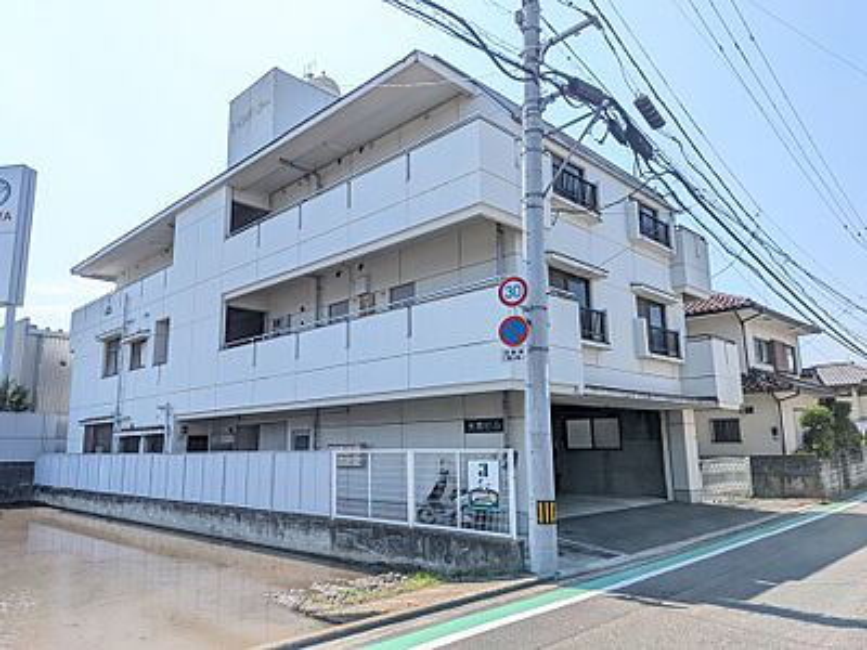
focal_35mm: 24
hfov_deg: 71.6
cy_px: 325
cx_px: 434
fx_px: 601
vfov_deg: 56.8
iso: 29
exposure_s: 1/1056
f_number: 1.7
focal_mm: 4.53
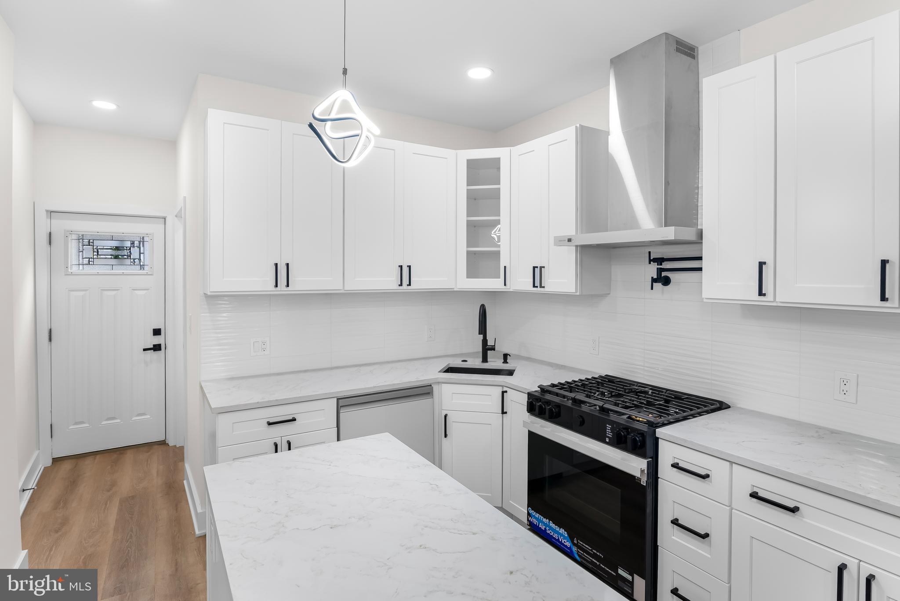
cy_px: 300
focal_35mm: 19
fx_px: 475
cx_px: 450
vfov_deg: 64.6
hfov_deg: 86.9
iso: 100
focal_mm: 19
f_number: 8
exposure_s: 1/13
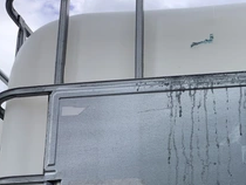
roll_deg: +1.7
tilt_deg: +18.2
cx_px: 209
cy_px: 169
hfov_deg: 31.5
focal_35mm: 59
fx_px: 420
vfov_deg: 24.1
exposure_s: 1/416
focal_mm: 3.3
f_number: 2.4
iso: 25
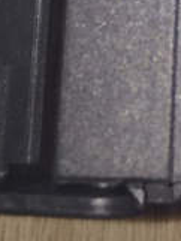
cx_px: 317
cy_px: -492
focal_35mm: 192
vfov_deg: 8.5
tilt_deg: -70.3
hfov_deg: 7.5
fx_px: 1337
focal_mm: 4.15
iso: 32
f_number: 2.2
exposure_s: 1/130
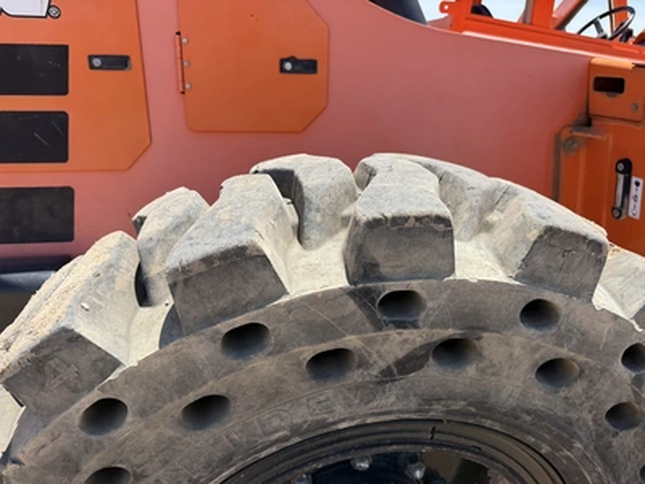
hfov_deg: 71.6
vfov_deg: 56.8
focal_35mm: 24
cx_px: 322
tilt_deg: -22.6
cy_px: 242
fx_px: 447
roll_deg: -2.8
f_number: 1.78
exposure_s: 1/2232
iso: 80
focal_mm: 6.76
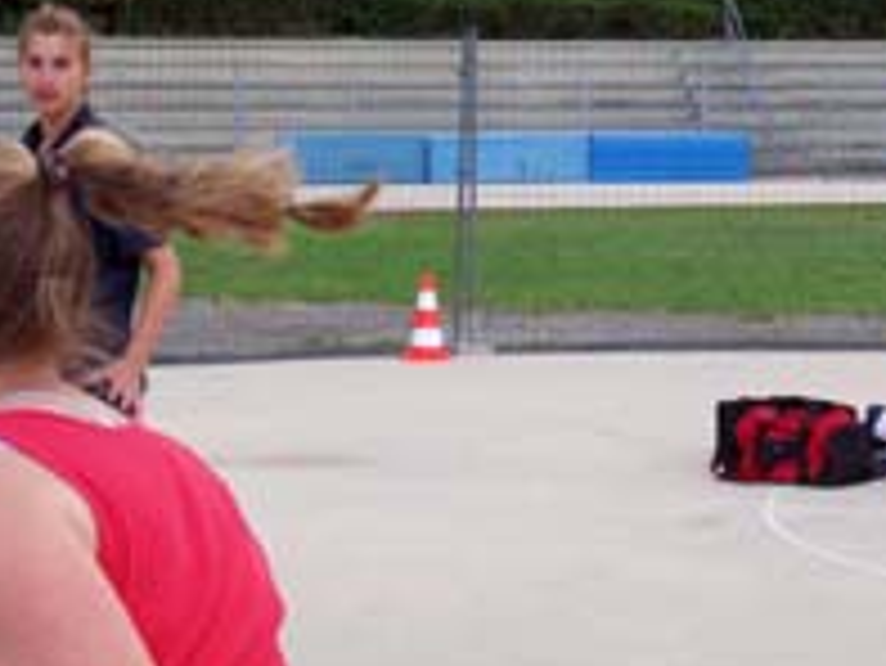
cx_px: 670
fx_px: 3099
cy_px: 117
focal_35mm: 121
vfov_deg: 12.2
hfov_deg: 16.2
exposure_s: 1/459
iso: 80
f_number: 3.2
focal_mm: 8.7
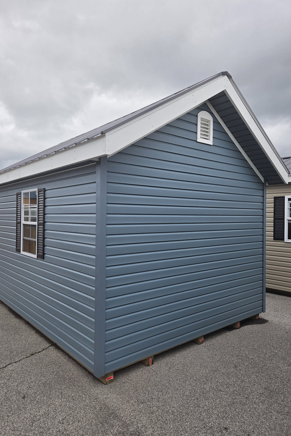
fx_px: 291
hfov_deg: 53.1
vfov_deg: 73.7
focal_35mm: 24
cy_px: 218
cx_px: 138
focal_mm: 5.4
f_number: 1.8
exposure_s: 1/2693
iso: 80
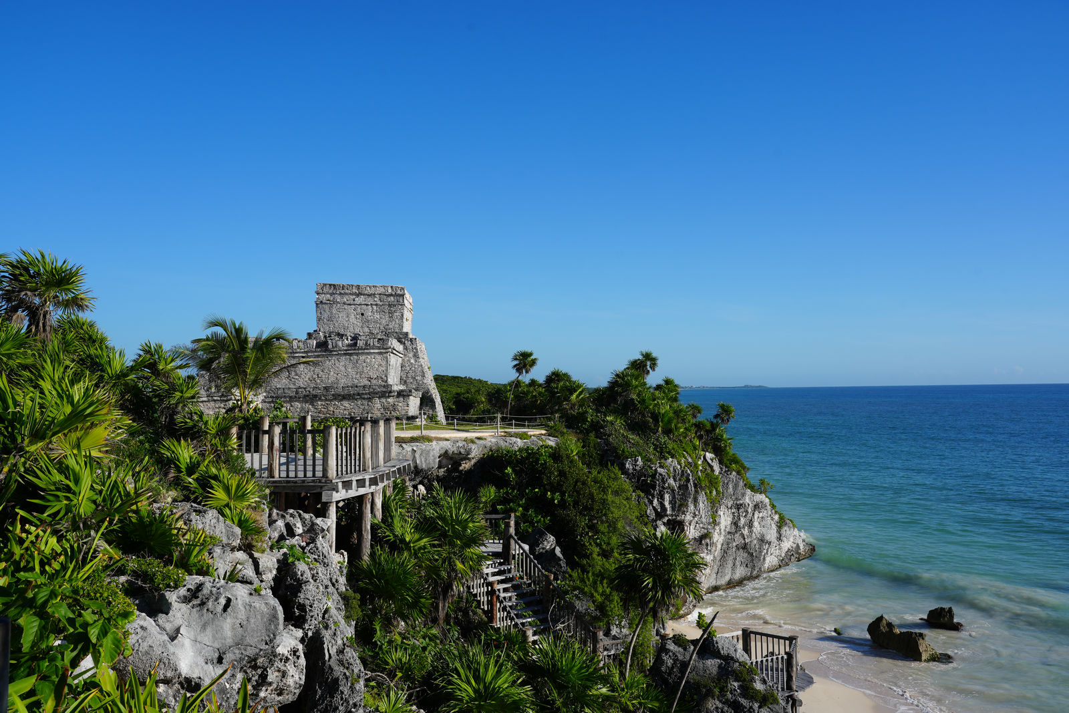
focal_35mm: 31
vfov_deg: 42.3
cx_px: 534
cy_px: 356
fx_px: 921
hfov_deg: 60.3
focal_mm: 31
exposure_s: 1/250
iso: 100
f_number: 10
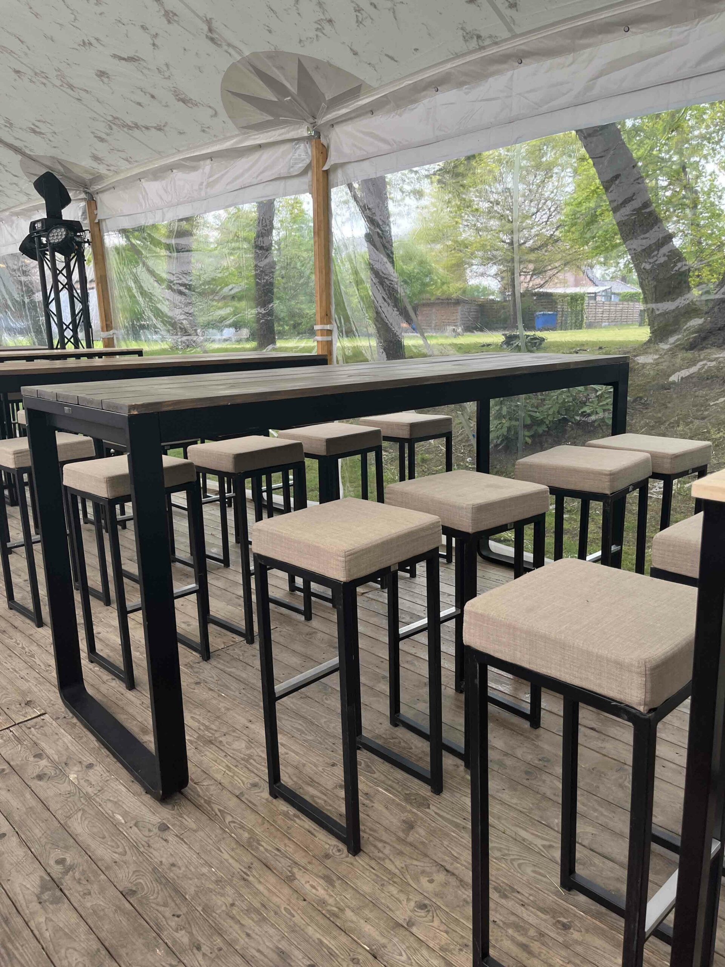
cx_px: 362
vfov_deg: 67.3
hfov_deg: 53.1
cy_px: 484
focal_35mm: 26
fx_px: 726
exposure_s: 1/317
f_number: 1.6
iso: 50
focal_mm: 5.1
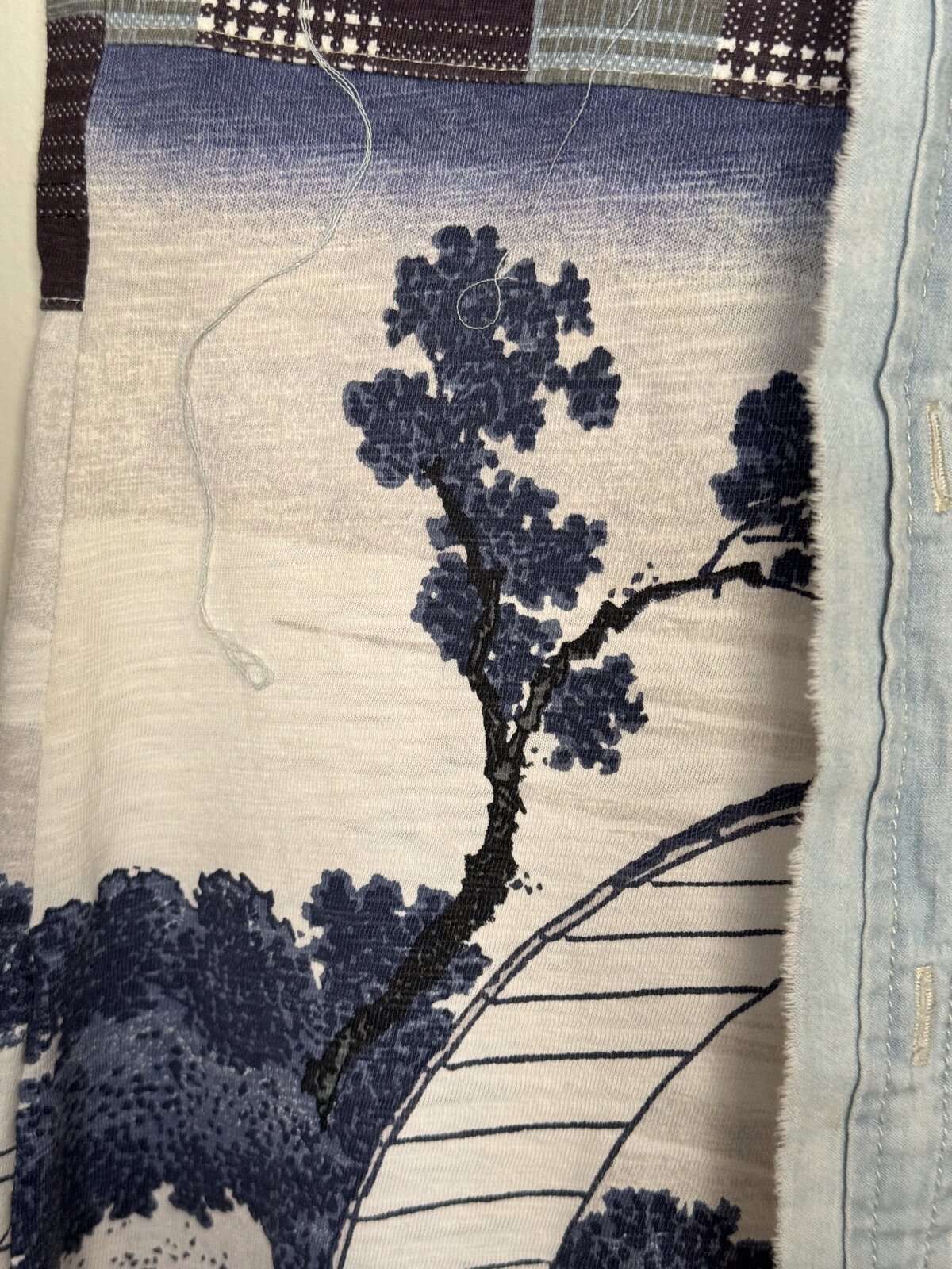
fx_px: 1760
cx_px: 476
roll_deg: +1.4
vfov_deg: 39.7
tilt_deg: -10.1
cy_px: 634
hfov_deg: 30.3
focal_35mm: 48
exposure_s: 1/60
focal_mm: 6.86
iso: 160
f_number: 1.78
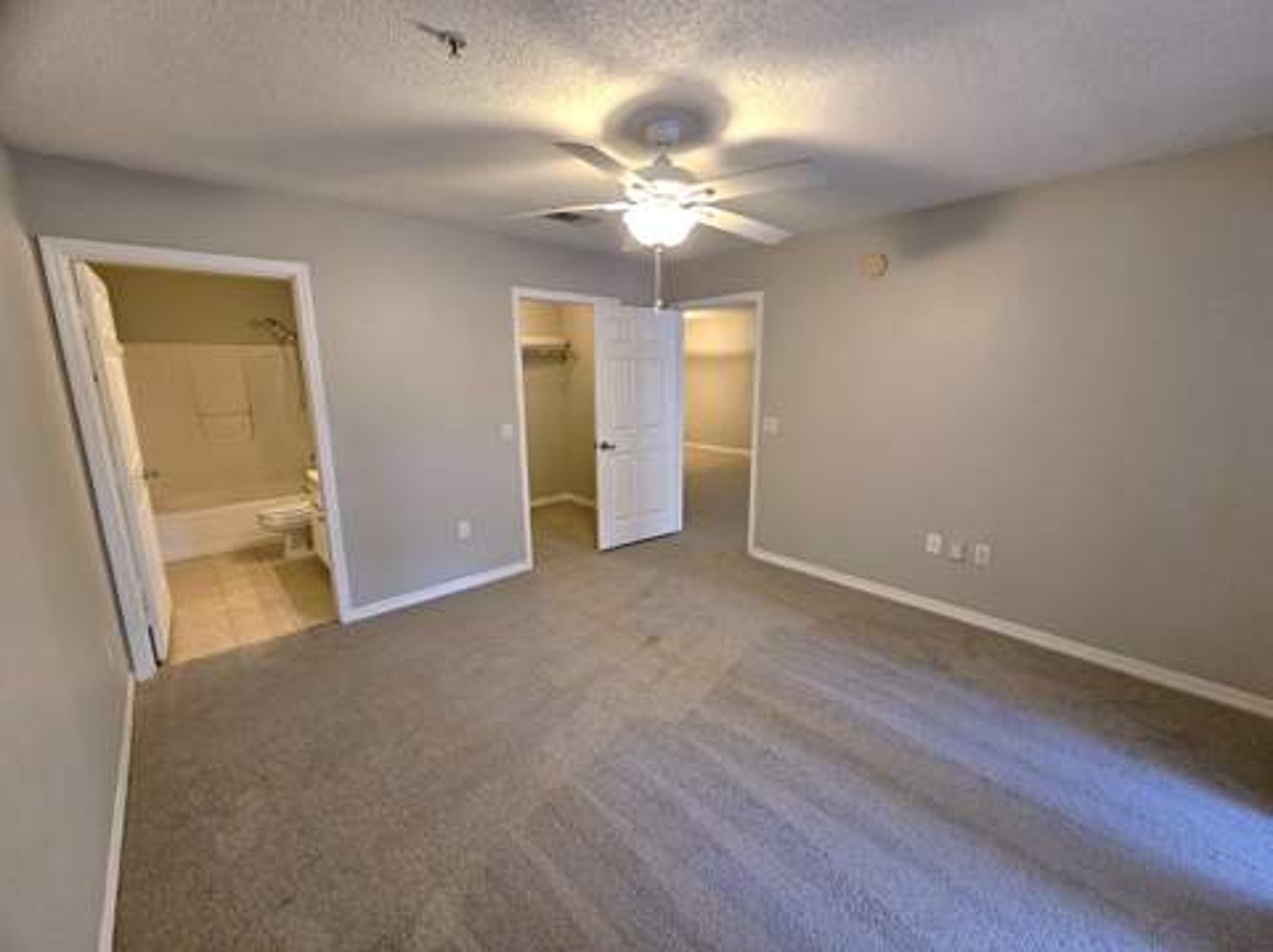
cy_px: 476
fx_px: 478
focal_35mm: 13
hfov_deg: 106.2
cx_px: 636
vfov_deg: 89.8
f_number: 2.2
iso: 400
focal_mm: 2.2
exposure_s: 1/60
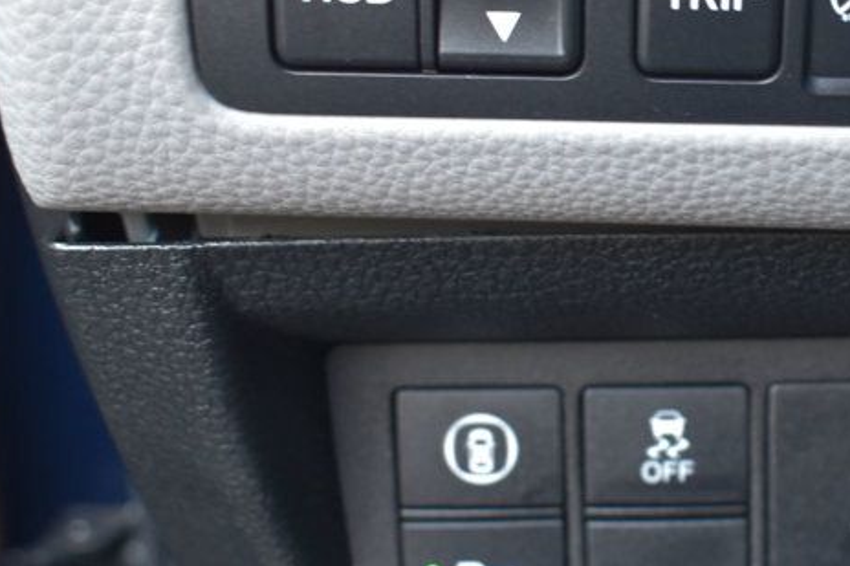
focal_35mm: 86
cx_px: 771
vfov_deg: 15.9
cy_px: 267
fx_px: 2030
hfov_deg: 23.0
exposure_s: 1/15
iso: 560
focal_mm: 26
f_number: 6.3
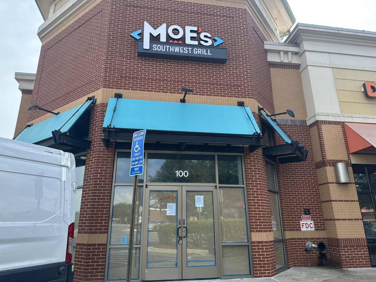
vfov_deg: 56.8
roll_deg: -0.7
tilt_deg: +18.6
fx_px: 261
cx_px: 188
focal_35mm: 24
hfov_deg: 71.6
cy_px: 141
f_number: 1.78
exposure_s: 1/1495
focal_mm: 6.86
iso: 80
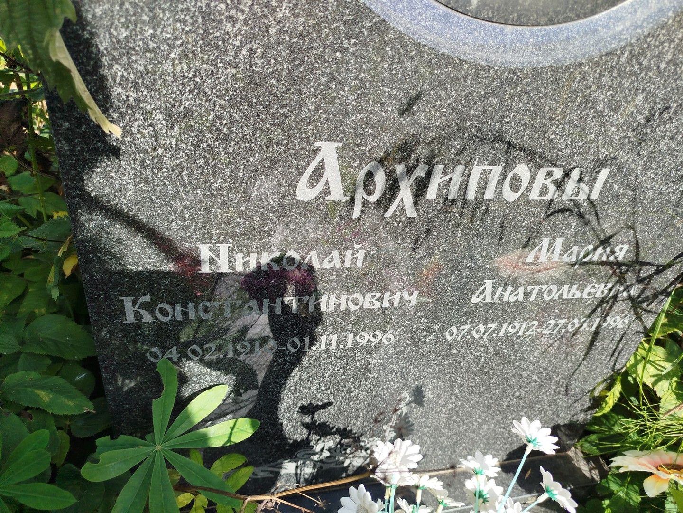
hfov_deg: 71.6
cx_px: 342
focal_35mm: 24
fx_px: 474
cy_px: 256
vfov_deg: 56.8
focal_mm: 5.31
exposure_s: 1/472
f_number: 1.7
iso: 50
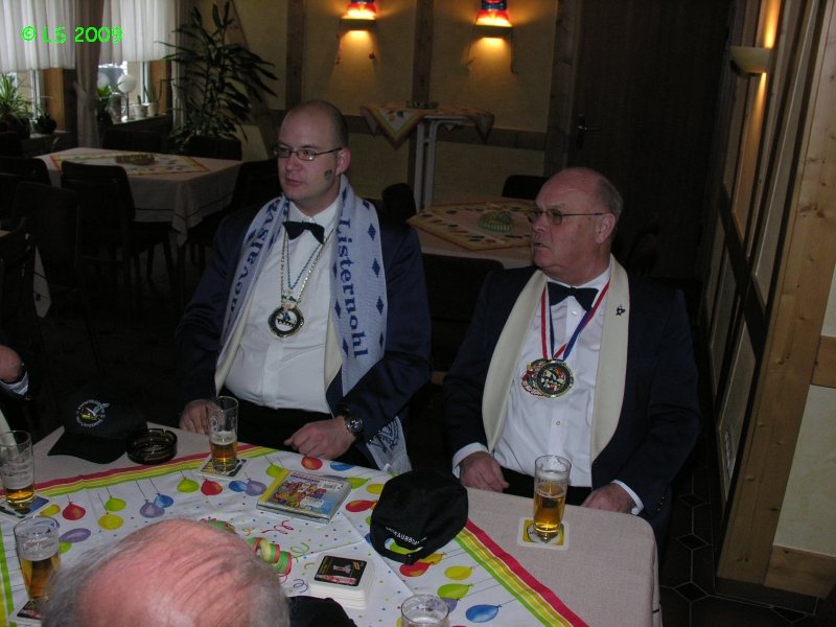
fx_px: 845
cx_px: 418
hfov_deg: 52.6
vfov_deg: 40.7
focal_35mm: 35
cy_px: 314
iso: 200
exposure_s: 1/60.1
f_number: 4
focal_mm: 8.9
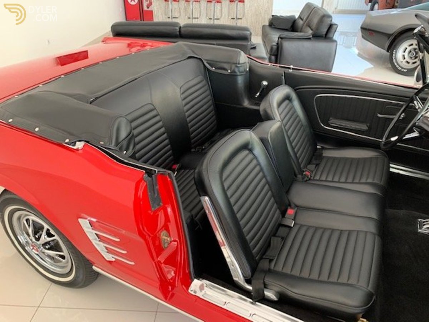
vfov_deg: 53.1
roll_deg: -0.9
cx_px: 214
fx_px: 322
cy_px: 161
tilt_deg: -32.7
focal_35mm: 26
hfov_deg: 67.3
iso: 250
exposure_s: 1/60
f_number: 1.8
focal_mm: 4.25
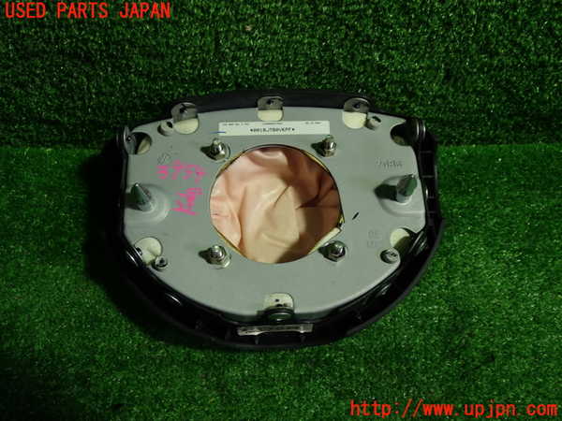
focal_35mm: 36
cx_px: 281
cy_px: 210
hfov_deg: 51.4
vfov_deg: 39.7
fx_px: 584
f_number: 2.5
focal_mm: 6.37
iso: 200
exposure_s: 1/60
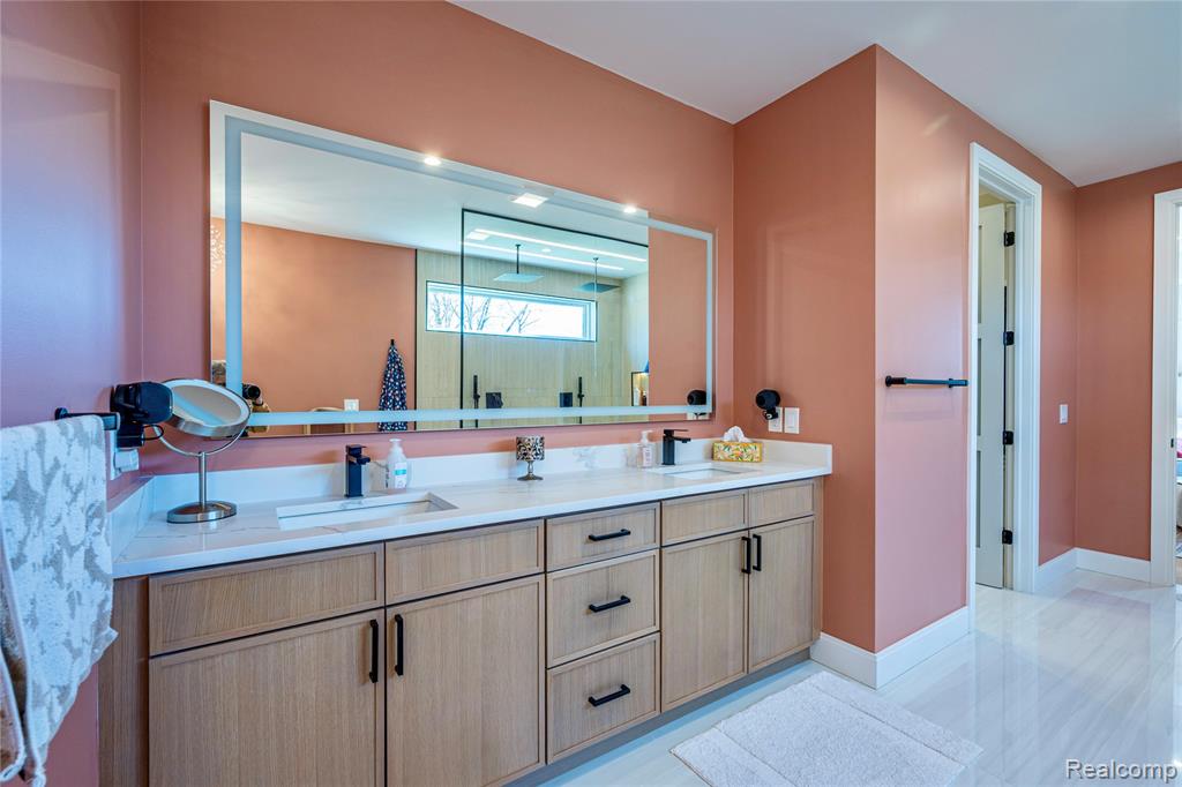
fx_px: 525
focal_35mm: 16
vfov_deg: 73.7
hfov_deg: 96.8
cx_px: 591
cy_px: 394
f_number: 9
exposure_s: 1/13
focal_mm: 16
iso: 200
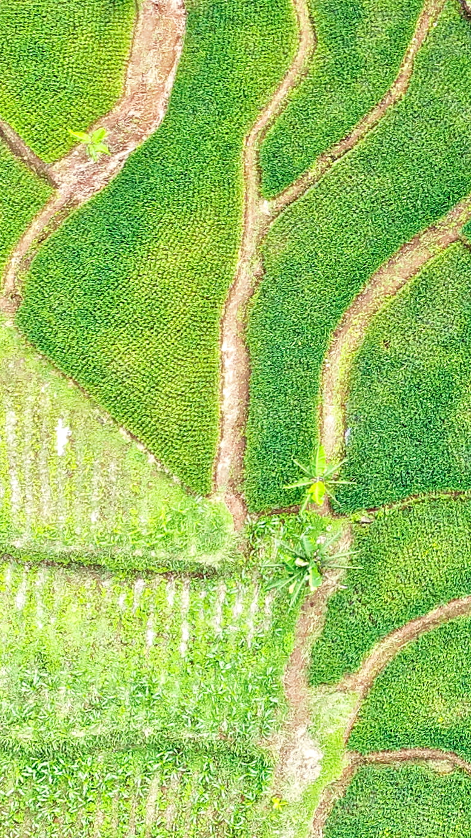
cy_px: -246
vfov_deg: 17.4
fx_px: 2575
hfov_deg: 9.8
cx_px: 898
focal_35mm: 116
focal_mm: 10.26
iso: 100
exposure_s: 1/160
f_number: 4.5
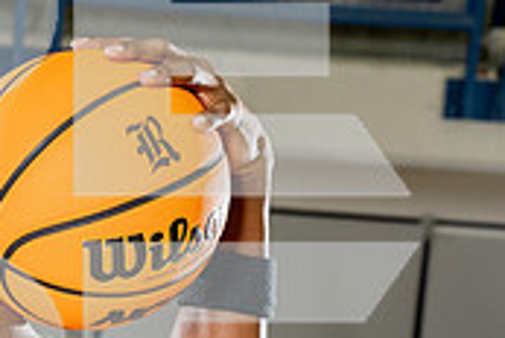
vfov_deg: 6.8
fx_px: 2824
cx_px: -324
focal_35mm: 201
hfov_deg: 9.8
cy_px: 398
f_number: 7.1
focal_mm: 60
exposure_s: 1/250
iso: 640
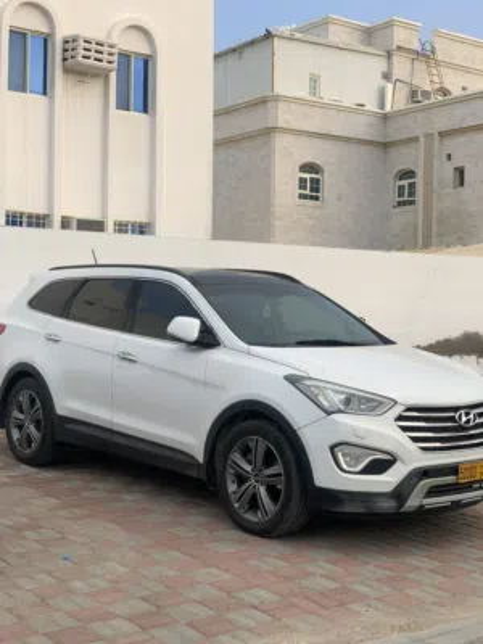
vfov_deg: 36.8
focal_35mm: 52
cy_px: 322
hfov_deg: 28.0
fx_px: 967
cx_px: 242
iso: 16
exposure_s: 1/180
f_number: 2.4
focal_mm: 6
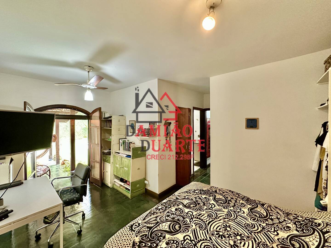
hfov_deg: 102.1
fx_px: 134
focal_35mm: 14
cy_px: 124
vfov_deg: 85.7
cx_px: 166
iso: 640
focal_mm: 2.22
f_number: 2.2
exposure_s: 1/60
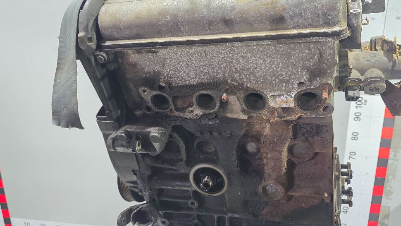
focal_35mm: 31
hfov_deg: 62.4
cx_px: 225
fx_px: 330
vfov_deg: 37.7
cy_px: 91
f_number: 1.7
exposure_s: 1/100
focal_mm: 6.3
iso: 500
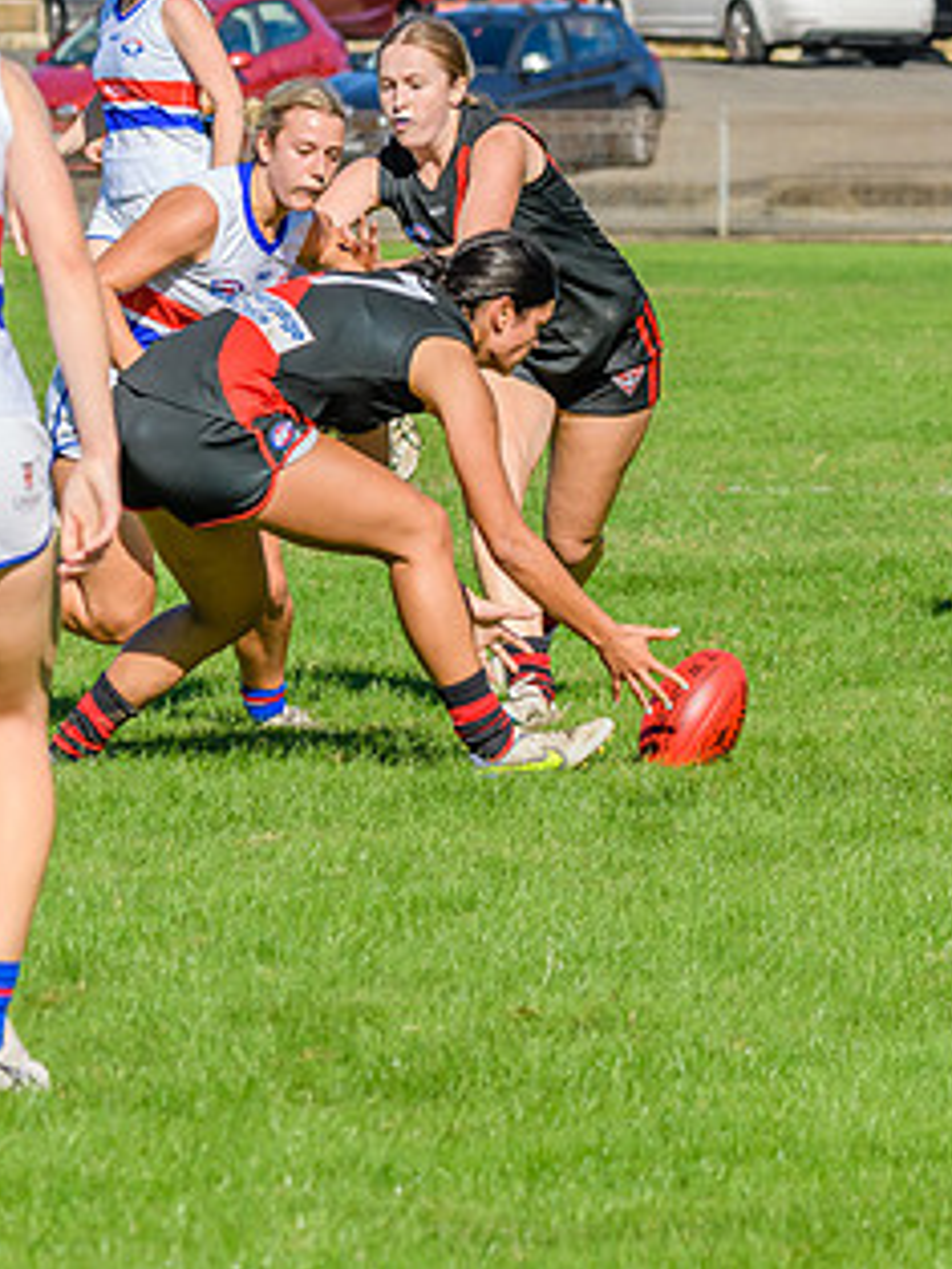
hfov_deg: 3.9
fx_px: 13851
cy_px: 321
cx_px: 209
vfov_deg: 5.2
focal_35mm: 378
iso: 640
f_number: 10
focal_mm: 150
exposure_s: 1/1600
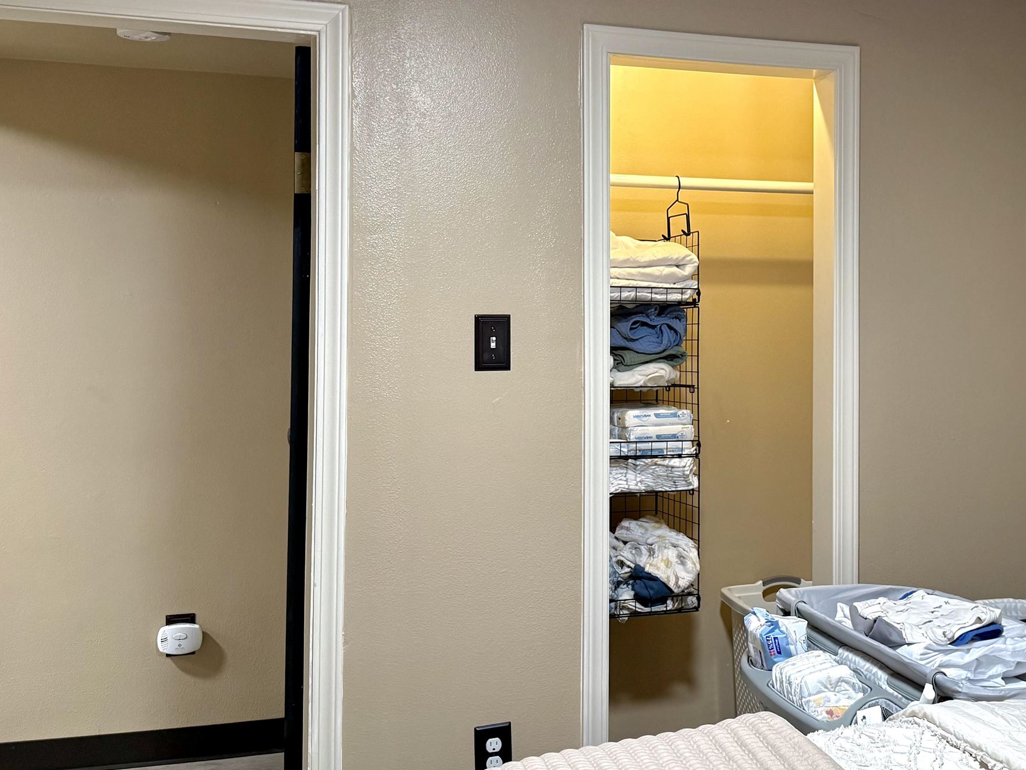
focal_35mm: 42
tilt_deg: +0.3
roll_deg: +0.0
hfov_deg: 44.2
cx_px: 681
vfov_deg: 34.3
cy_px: 309
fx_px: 1245
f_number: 1.78
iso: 200
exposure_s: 1/60
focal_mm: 6.76
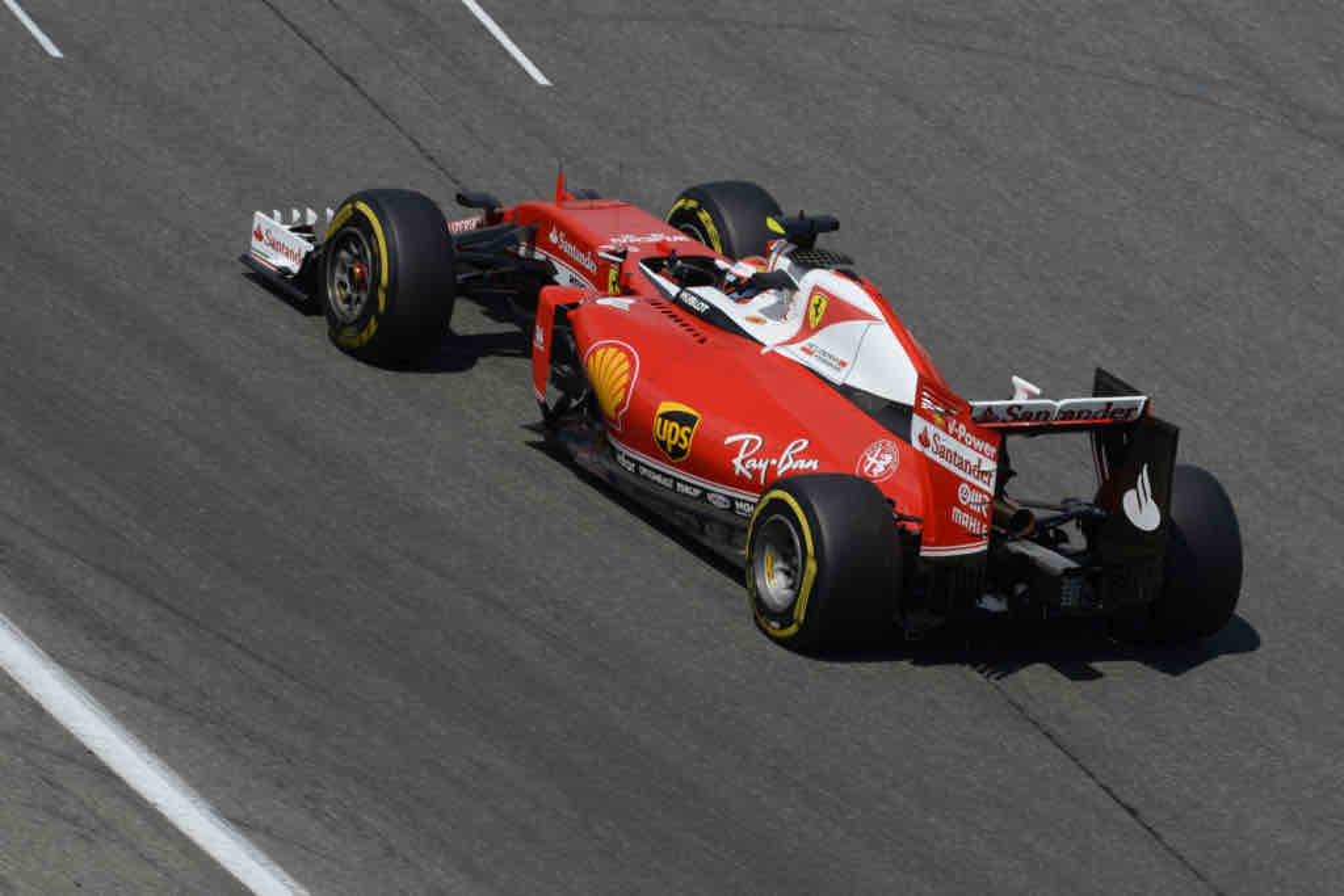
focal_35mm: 600
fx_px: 22402
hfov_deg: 3.4
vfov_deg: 2.3
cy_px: 448
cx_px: 672
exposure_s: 1/1250
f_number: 13
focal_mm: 600
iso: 400
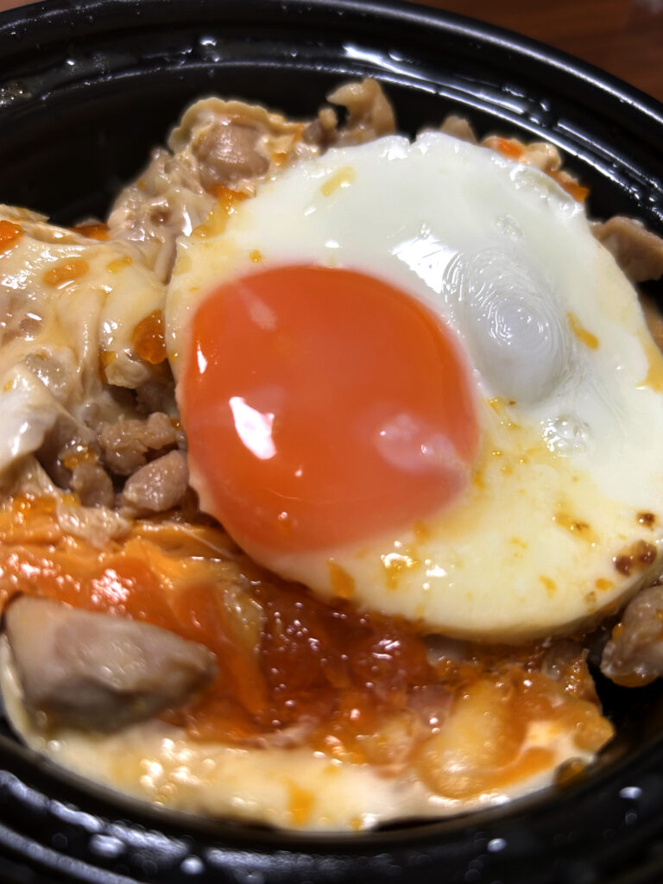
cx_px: 332
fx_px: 664
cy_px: 442
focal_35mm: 26
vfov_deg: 67.3
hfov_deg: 53.1
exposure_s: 1/60
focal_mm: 5.7
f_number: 1.5
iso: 80
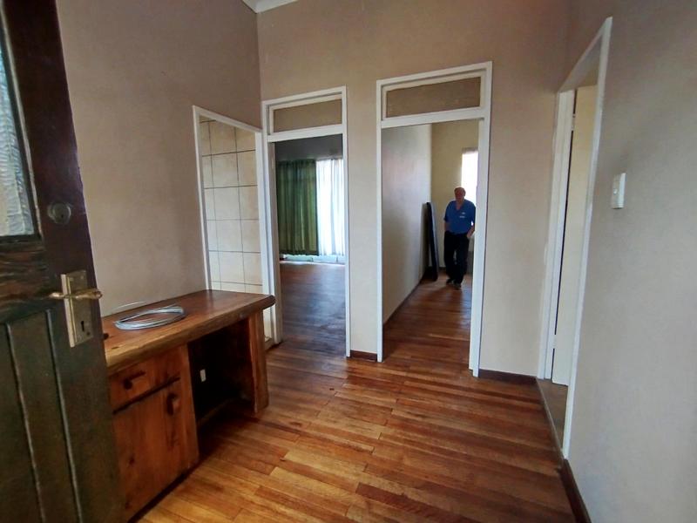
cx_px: 348
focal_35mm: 15
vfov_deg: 81.7
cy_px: 262
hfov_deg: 98.2
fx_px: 302
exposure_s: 1/25
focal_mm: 1.65
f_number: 2.2
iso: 200
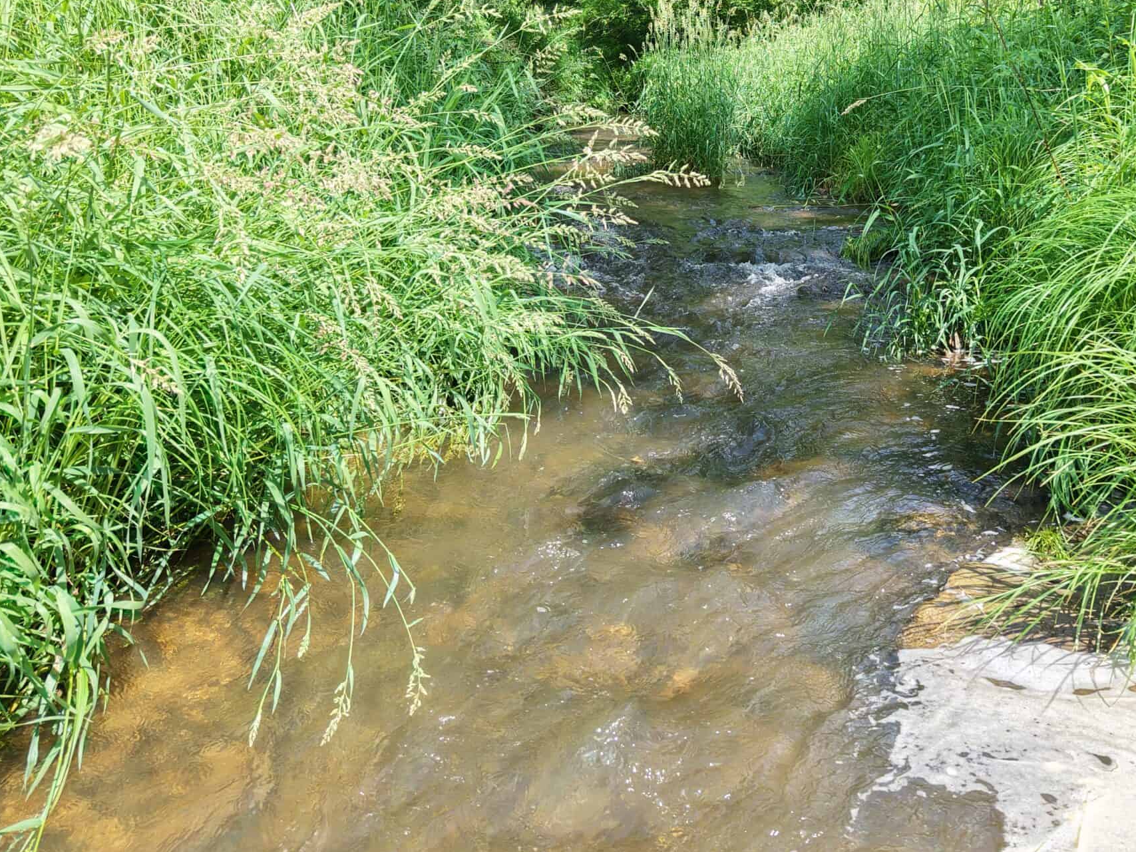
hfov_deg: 50.9
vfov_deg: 39.1
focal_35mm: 36
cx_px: 699
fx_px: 1181
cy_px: 273
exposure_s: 1/1000
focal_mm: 8.67
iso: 190
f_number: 1.8
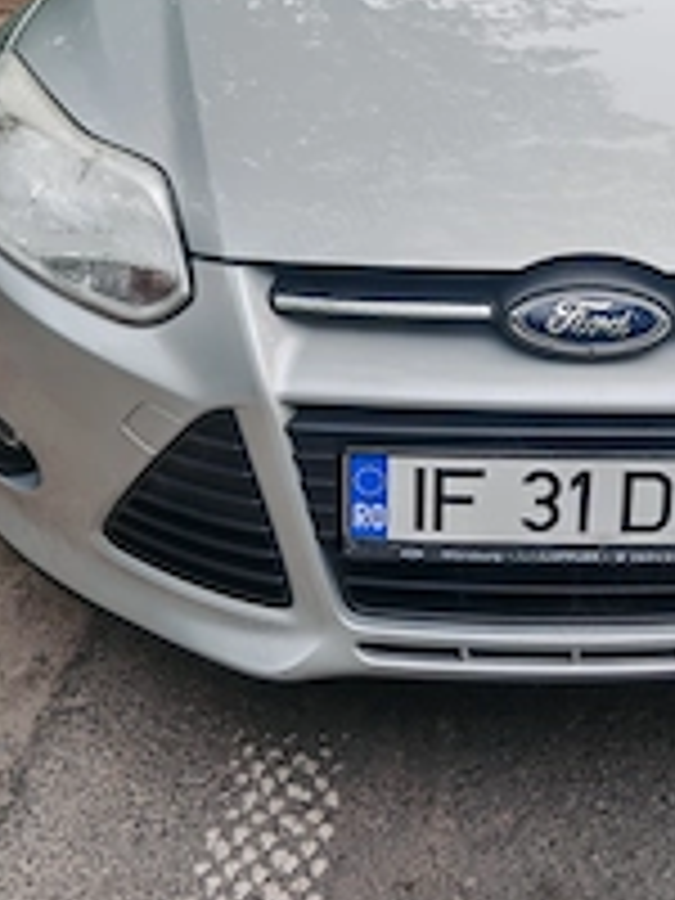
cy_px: 266
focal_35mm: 54
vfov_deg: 35.0
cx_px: 540
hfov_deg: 26.5
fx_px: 1404
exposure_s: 1/100
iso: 50
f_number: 1.9
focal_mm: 6.67
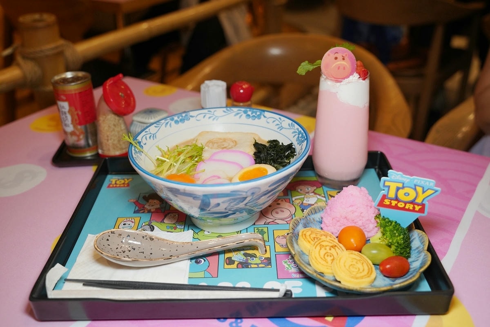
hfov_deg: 53.1
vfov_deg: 36.9
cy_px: 164
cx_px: 245
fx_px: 490
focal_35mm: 36
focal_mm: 36
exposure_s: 1/160
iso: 1000
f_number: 4
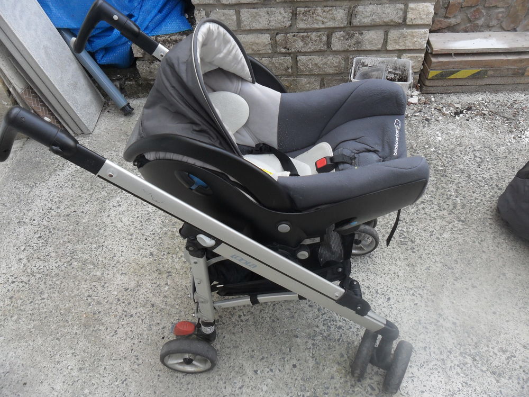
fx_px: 413
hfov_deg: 65.3
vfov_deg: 51.4
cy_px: 198
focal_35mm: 27
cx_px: 264
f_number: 3.5
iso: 100
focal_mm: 4.9
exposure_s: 1/125
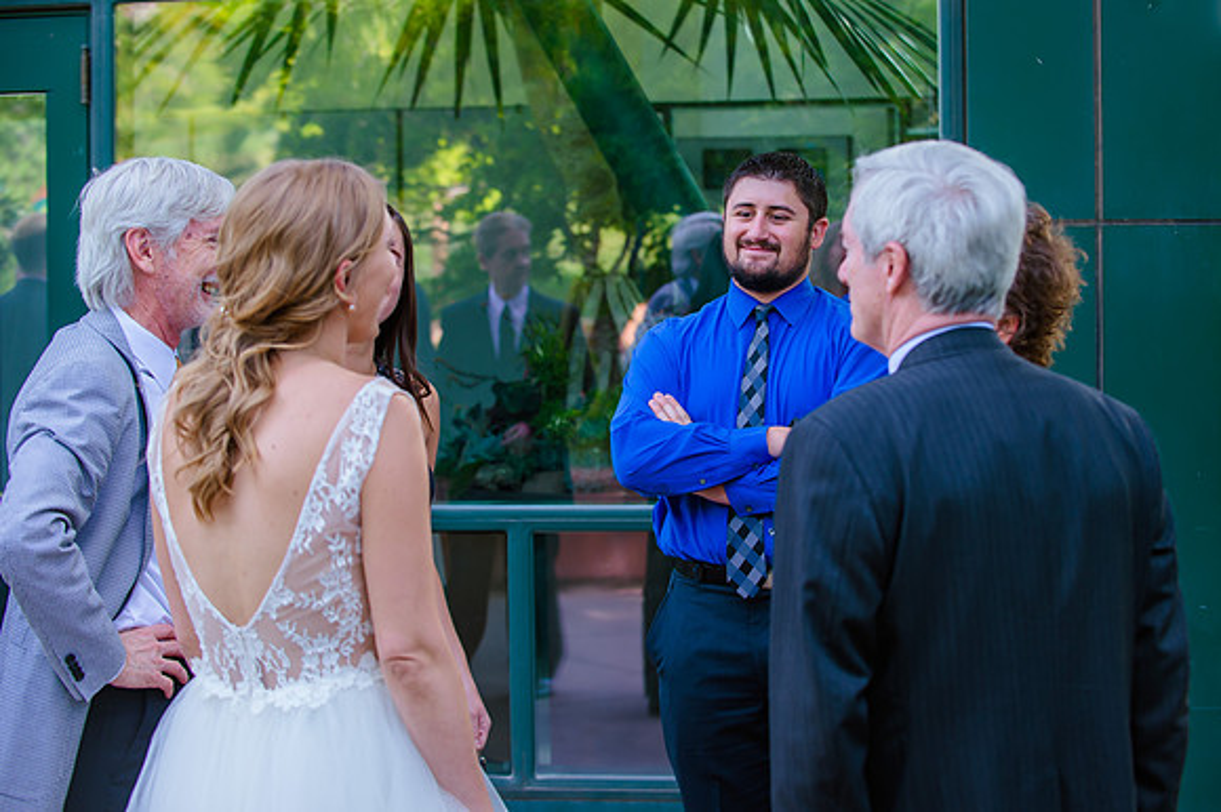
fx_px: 2855
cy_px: 361
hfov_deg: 24.1
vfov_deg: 16.2
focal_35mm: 84
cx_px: 683
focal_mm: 75
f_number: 4.5
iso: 400
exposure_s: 1/200
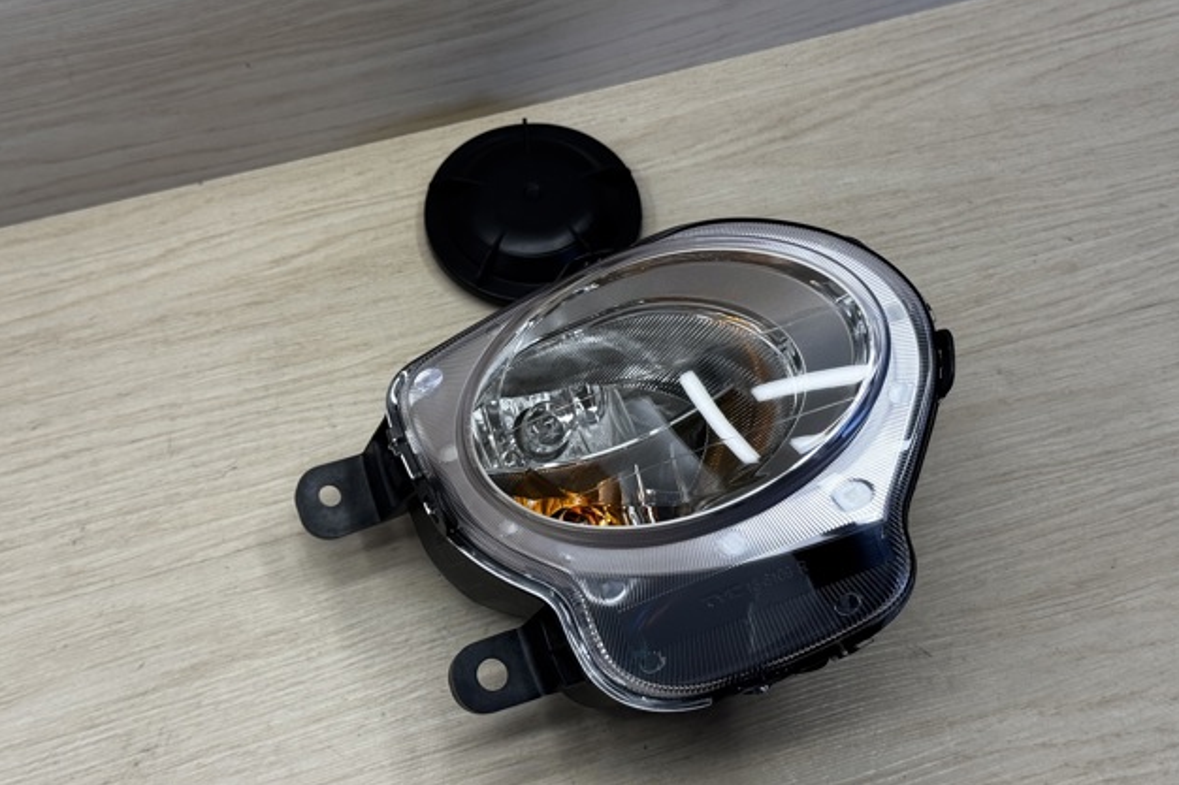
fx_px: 1670
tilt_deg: -61.3
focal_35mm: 51
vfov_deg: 26.5
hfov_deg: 38.9
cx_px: 599
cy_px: 385
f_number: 1.78
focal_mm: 6.76
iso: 64
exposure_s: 1/235
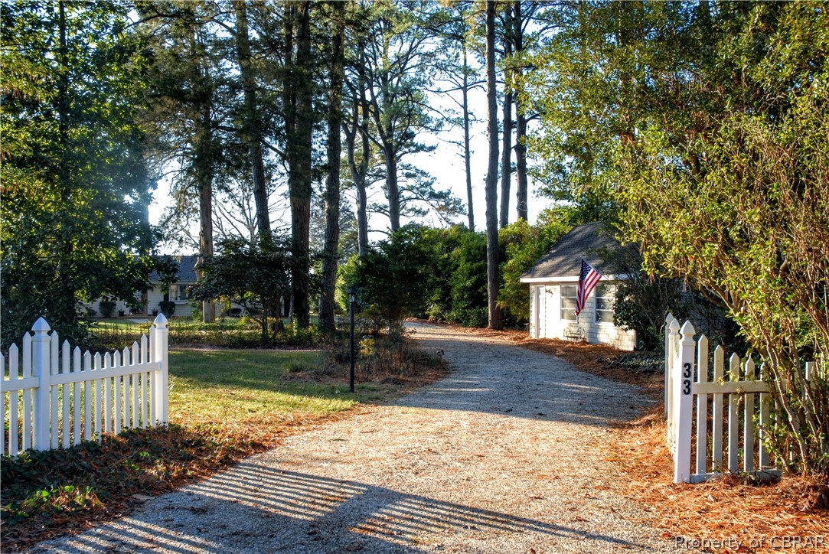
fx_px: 933
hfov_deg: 47.9
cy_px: 277
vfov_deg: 33.1
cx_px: 414
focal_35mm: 40
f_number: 5.6
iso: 250
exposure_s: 1/125
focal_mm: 27
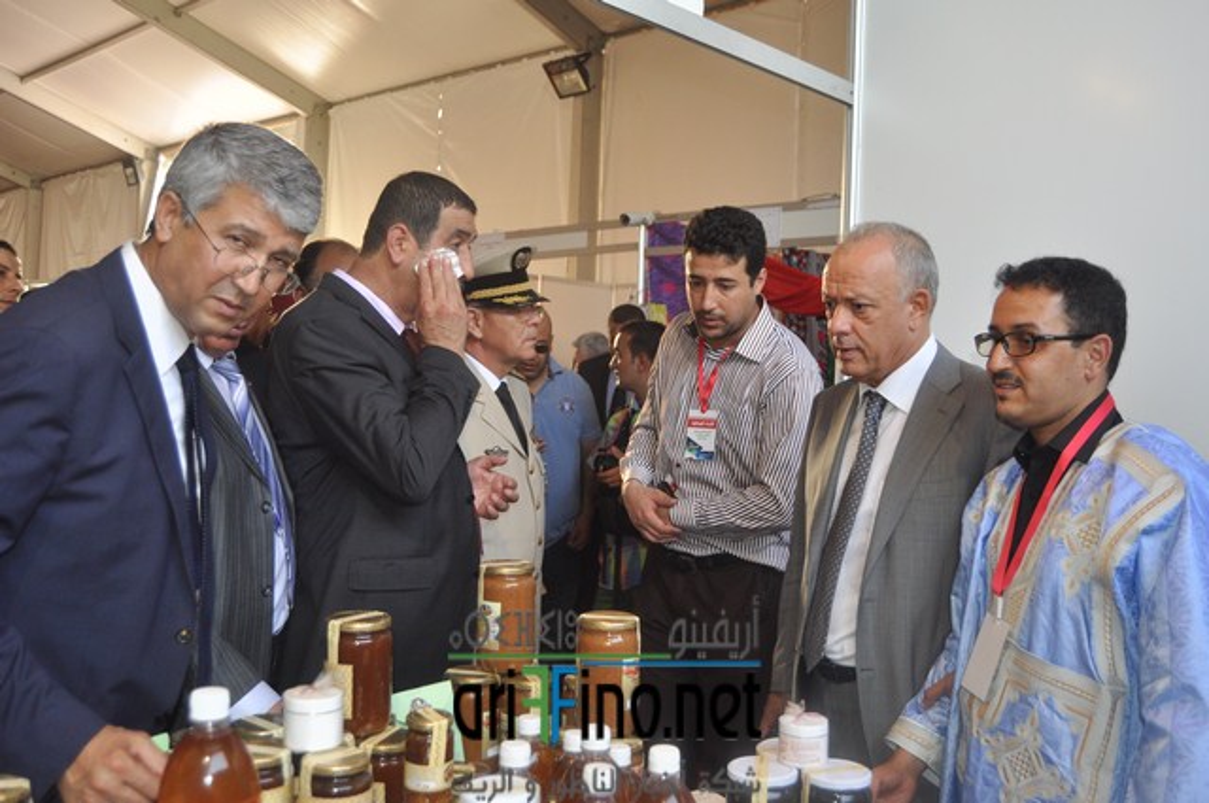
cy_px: 402
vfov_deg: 39.9
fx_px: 1107
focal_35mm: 33
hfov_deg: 57.3
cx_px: 604
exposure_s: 1/125
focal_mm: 22
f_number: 3.5
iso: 500
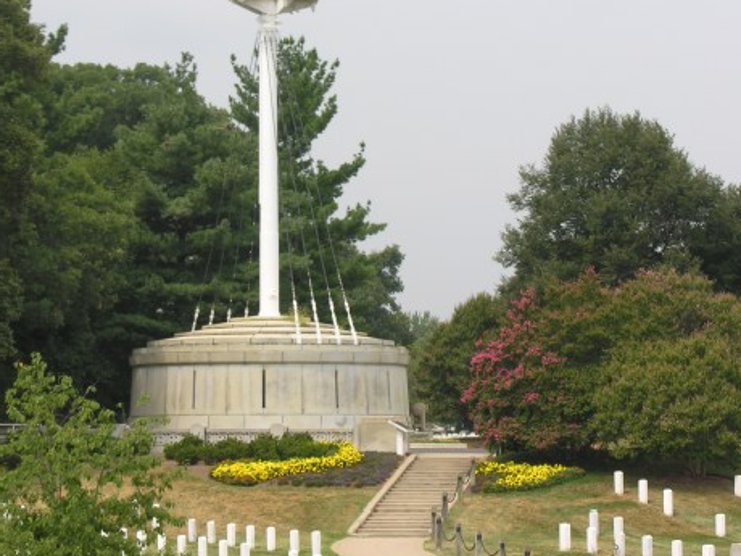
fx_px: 3468
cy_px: 238
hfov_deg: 12.2
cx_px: 285
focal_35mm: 162
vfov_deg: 9.2
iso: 50
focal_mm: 24
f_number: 6.3
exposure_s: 1/158
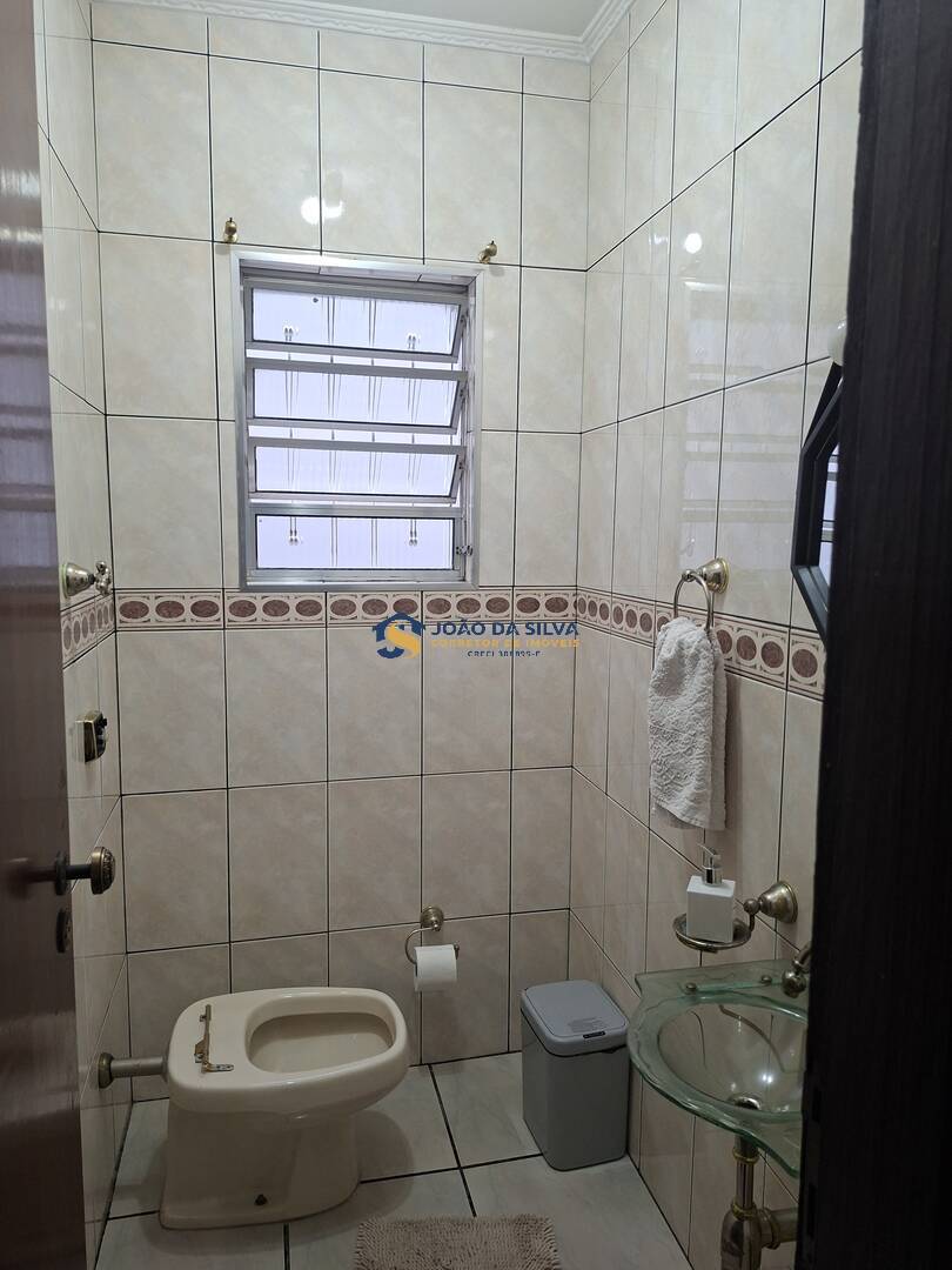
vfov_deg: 73.9
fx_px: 843
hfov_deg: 58.9
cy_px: 635
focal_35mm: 23
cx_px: 476
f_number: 1.8
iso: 320
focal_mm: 5.54
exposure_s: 1/120
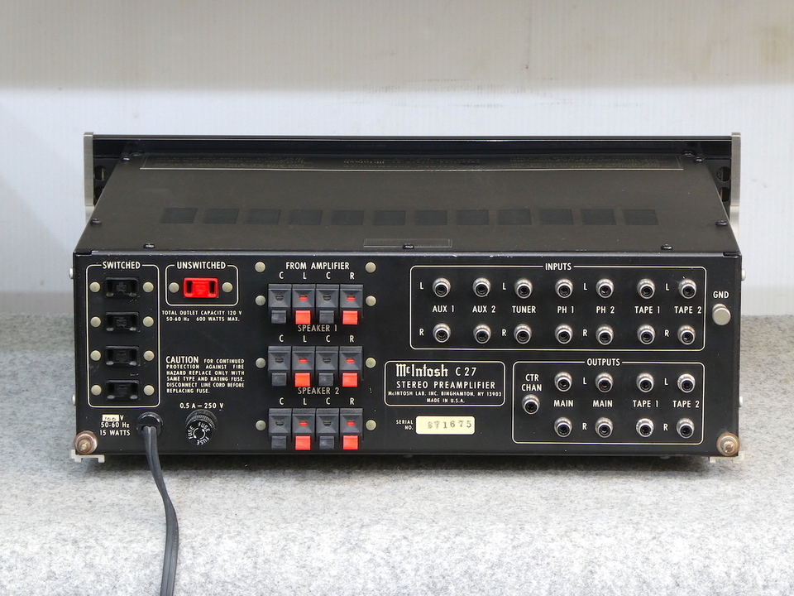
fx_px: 3670
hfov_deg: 12.3
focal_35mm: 160
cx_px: 397
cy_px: 298
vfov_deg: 9.3
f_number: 5.5
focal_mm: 28.7
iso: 200
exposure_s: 1/8
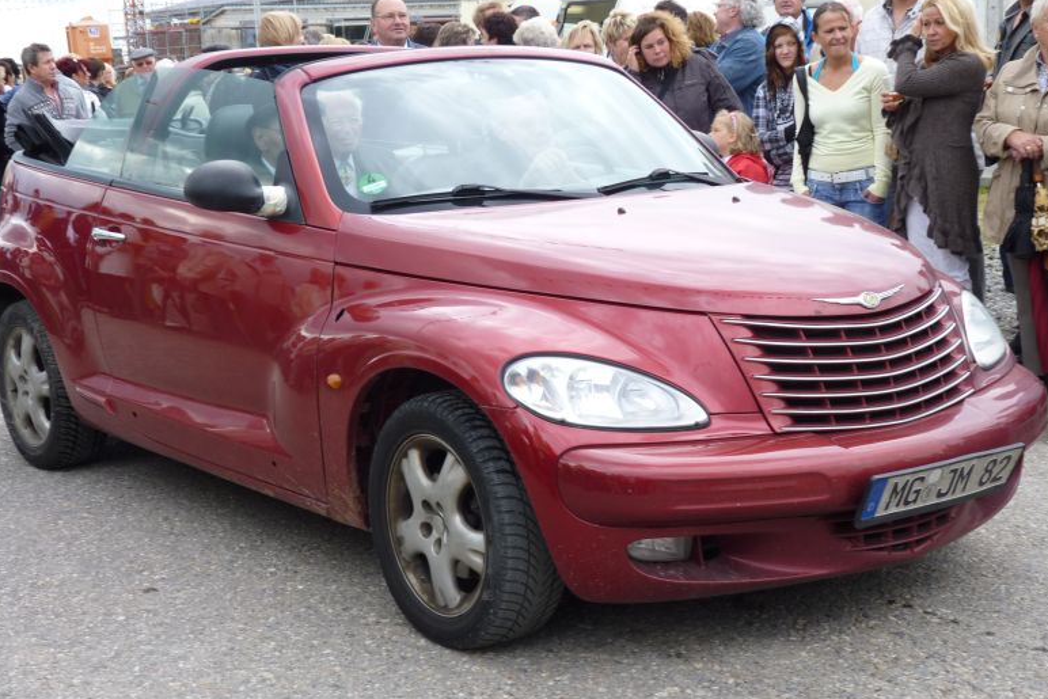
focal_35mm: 56
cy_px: 385
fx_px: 1630
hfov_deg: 35.6
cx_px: 526
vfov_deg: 24.2
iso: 80
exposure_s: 1/160
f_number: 4
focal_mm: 9.5
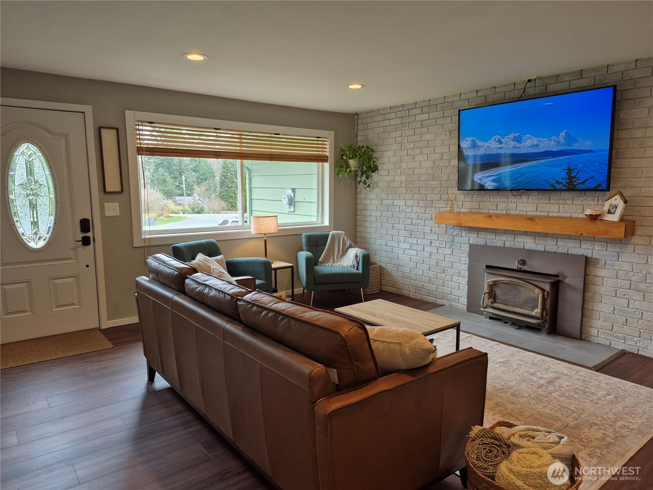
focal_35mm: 23
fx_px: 434
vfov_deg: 58.9
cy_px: 245
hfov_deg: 73.9
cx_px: 326
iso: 64
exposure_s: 1/120
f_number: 1.8
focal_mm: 5.4
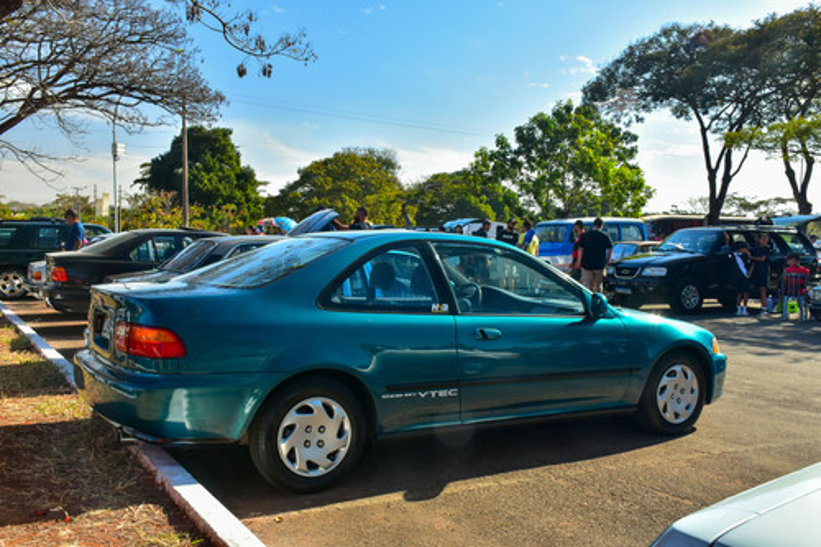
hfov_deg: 55.1
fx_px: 786
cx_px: 410
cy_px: 274
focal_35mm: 34
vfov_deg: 38.3
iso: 250
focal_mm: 23
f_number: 10
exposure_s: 1/100
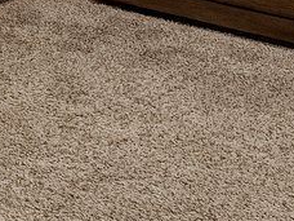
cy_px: -415
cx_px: -472
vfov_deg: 9.0
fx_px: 1172
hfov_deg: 11.2
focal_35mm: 138
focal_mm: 16
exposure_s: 1/10
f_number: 8
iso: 2000
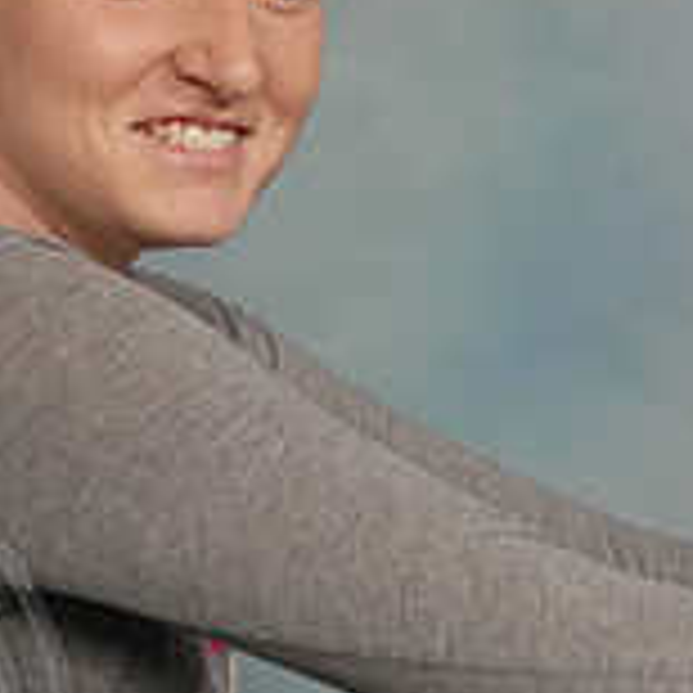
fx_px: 5662
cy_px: 342
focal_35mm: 250
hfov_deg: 7.0
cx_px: 436
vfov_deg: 7.0
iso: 100
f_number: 5.6
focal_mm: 52
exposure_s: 1/125
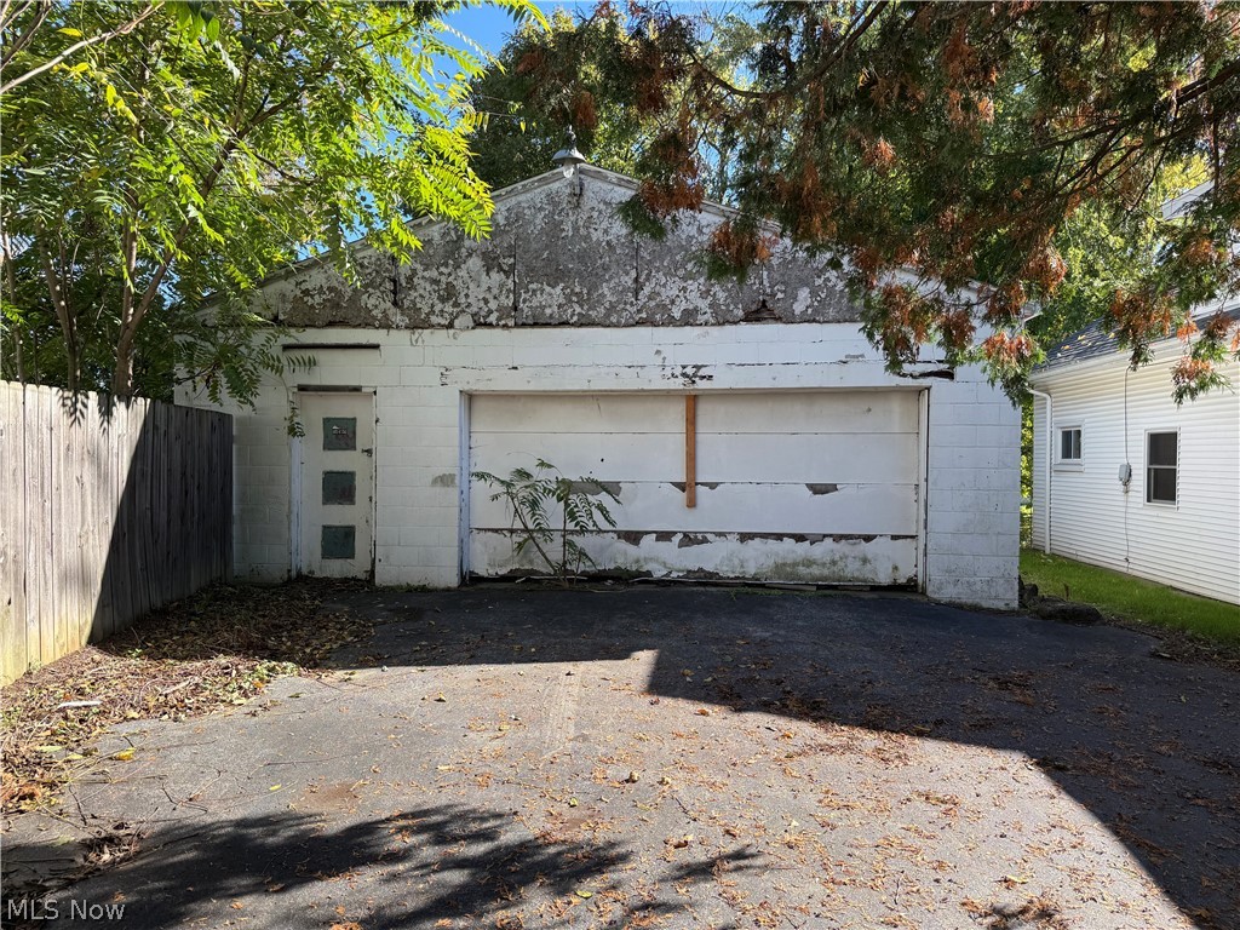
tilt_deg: -0.8
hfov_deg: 71.6
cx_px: 620
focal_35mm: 24
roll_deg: -0.4
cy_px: 465
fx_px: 860
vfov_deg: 56.8
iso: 80
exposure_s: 1/992
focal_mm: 6.76
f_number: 1.78
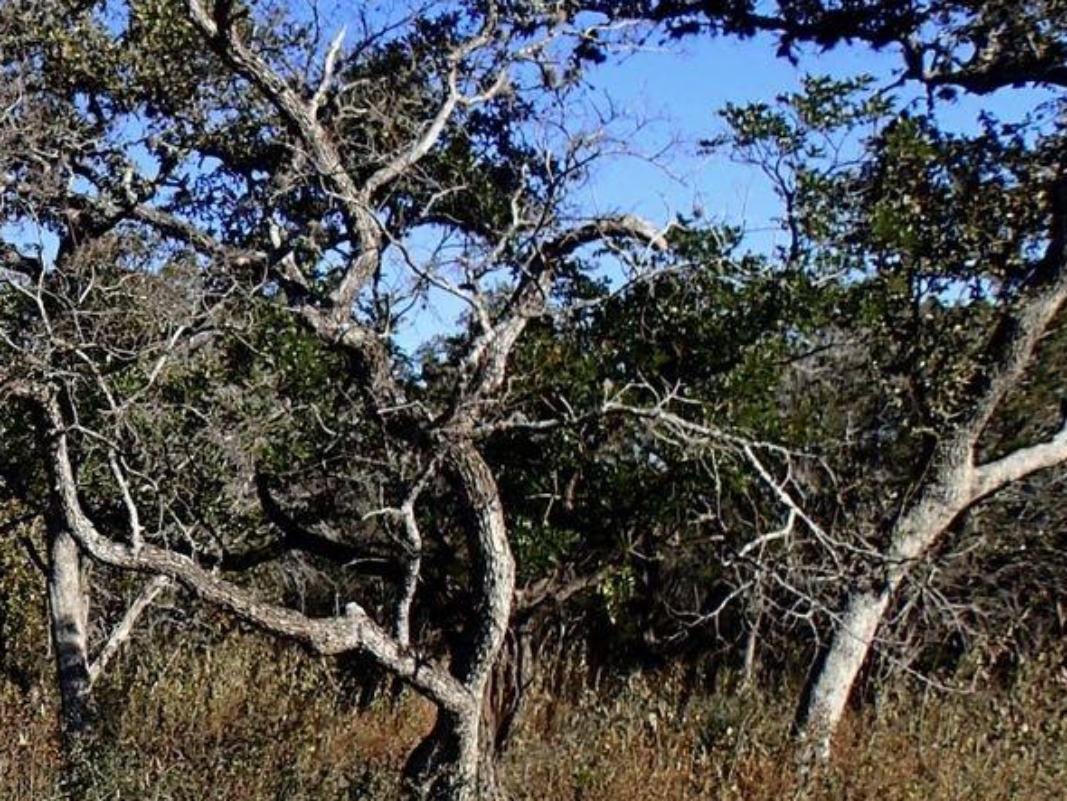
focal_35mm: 61
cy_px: 597
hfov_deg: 28.0
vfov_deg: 23.8
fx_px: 1881
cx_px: -192
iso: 100
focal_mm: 4.5
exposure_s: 1/160
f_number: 8
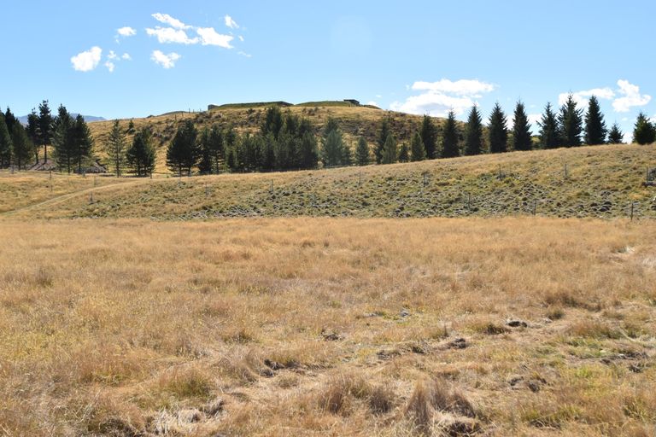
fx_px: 656
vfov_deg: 36.9
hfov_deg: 53.1
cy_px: 218
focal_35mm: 36
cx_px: 328
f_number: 10
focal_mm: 24
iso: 200
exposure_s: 1/400
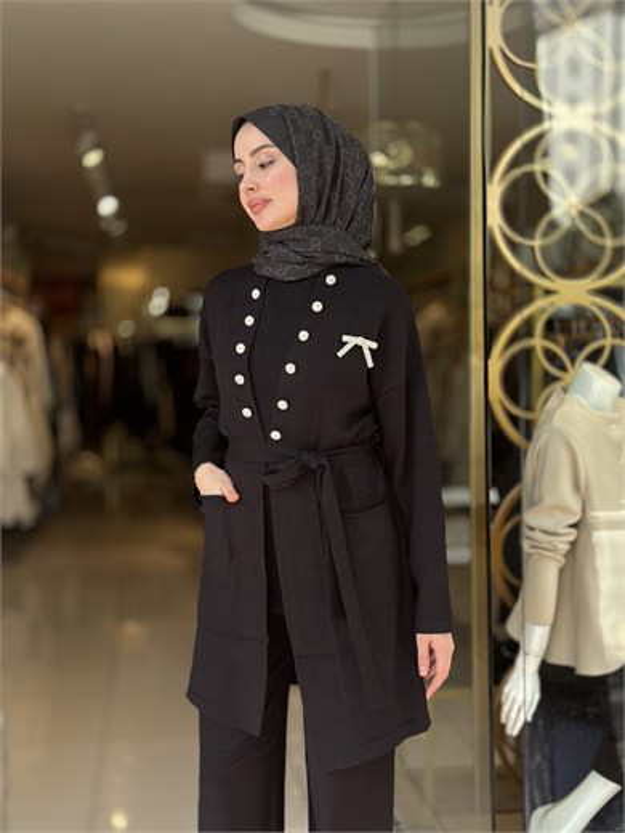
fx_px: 1156
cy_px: 416
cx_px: 312
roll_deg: -0.3
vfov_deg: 39.7
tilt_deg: -2.7
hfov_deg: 30.3
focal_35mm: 48
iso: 80
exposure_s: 1/527
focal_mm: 6.86
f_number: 1.78
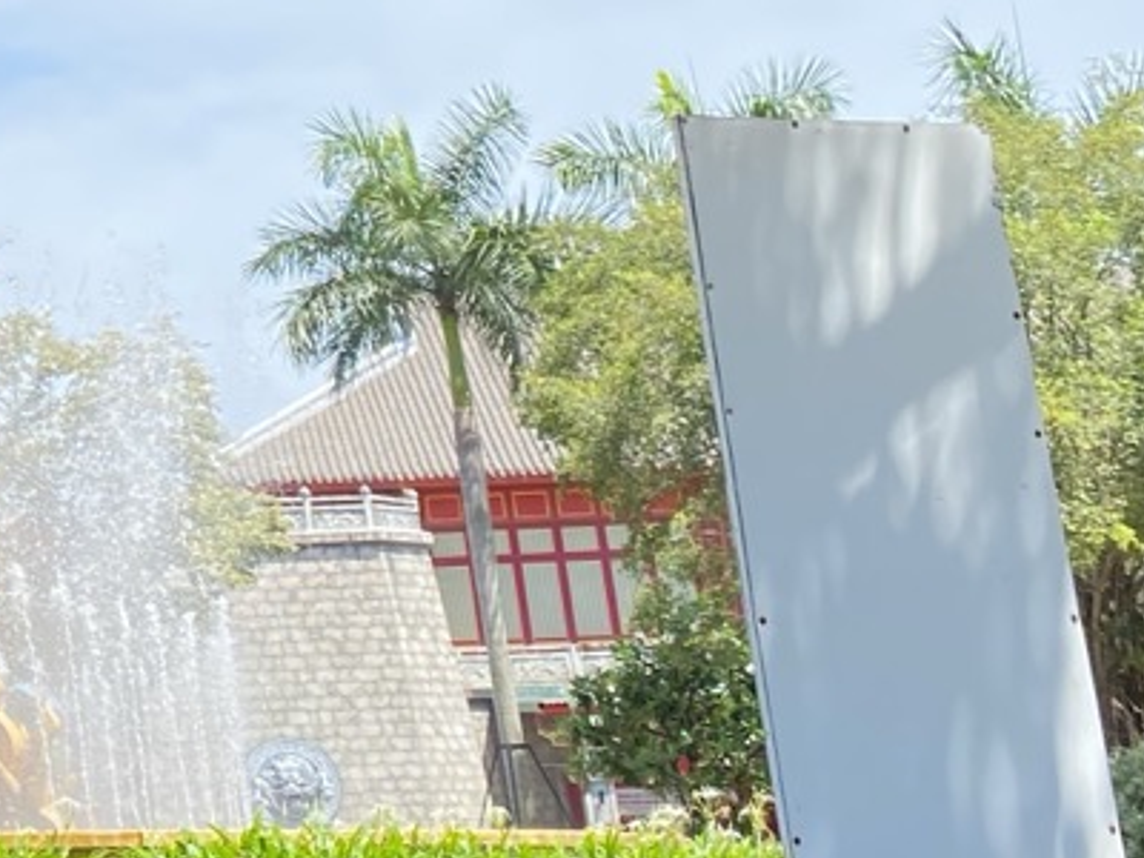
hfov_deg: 18.4
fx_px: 3007
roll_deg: -0.1
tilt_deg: +19.6
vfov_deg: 15.7
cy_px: -149
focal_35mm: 91
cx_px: -692
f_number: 1.8
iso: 32
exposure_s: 1/715
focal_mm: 4.25
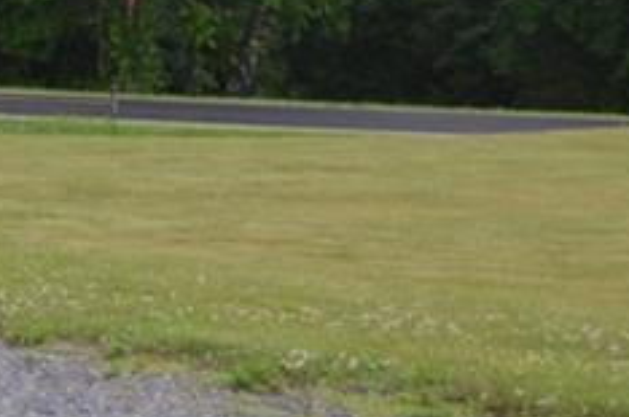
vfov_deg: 6.5
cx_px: -363
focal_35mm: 210
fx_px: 3662
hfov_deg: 9.5
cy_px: -70
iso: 200
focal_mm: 32
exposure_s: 1/125
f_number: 5.6
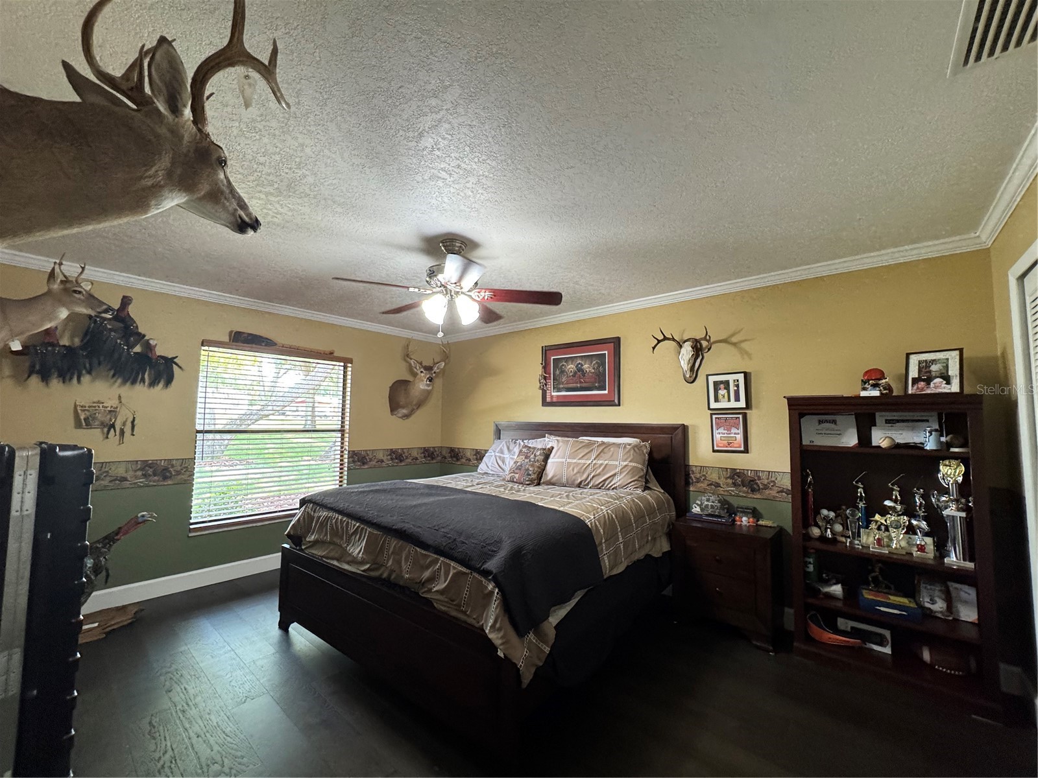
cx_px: 519
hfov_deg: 102.1
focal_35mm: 14
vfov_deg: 85.7
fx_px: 420
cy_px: 389
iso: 250
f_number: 2.2
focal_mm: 2.22
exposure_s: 1/60
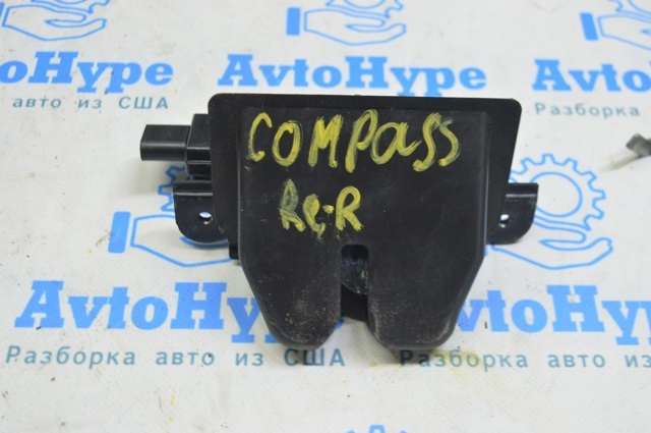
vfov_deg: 28.9
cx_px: 326
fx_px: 840
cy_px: 216
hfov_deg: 42.4
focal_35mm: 46
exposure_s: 1/15
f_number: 5.6
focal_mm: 31
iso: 400
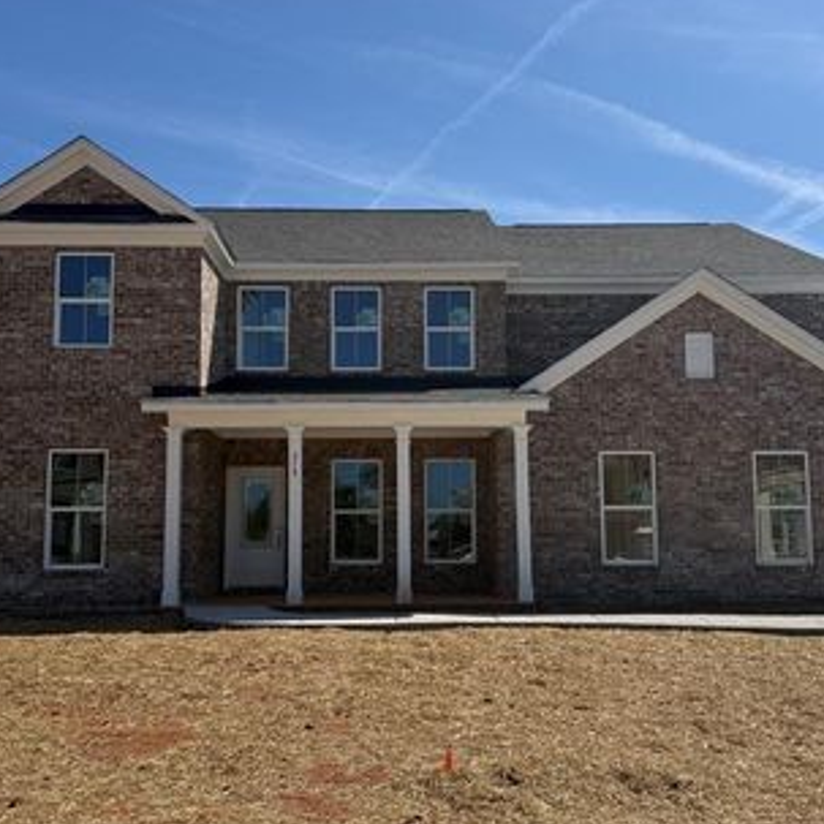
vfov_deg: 47.2
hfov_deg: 47.2
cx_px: 419
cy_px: 431
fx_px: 943
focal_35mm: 35
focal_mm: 6.76
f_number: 1.78
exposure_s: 1/6711
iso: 80
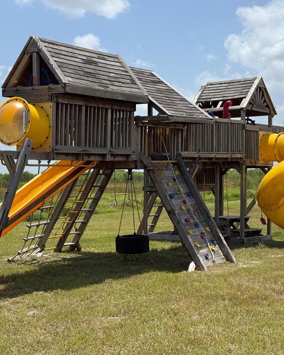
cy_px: 177
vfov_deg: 30.0
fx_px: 662
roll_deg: +1.2
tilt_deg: +0.3
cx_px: 150
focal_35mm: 63
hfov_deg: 24.2
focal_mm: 6.76
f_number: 1.78
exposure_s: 1/4878
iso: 64
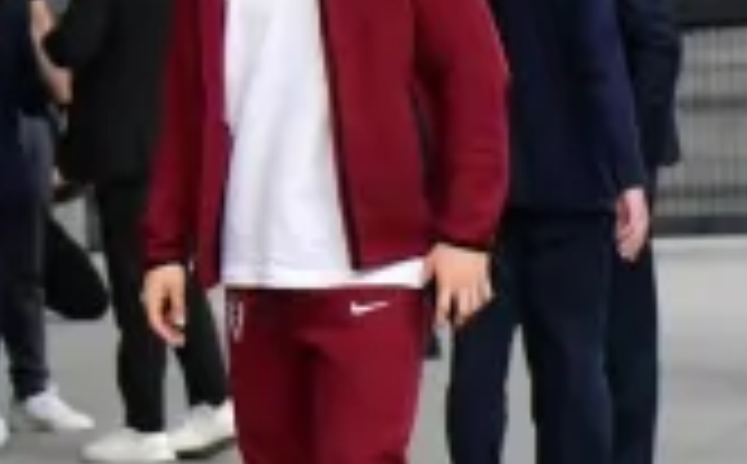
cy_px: 151
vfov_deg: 3.6
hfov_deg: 5.7
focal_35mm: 365
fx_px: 7416
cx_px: -662
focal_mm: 52
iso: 3200
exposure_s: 1/8000
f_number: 3.2
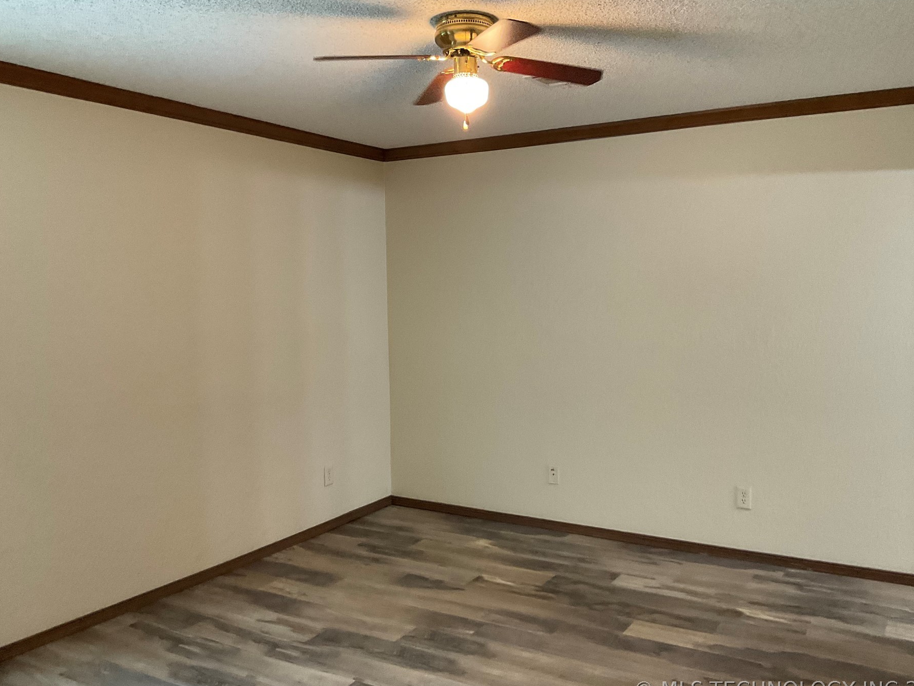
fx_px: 819
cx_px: 475
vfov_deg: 45.4
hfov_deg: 58.3
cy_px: 340
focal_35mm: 31
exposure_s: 1/60
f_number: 1.8
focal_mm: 3
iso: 200
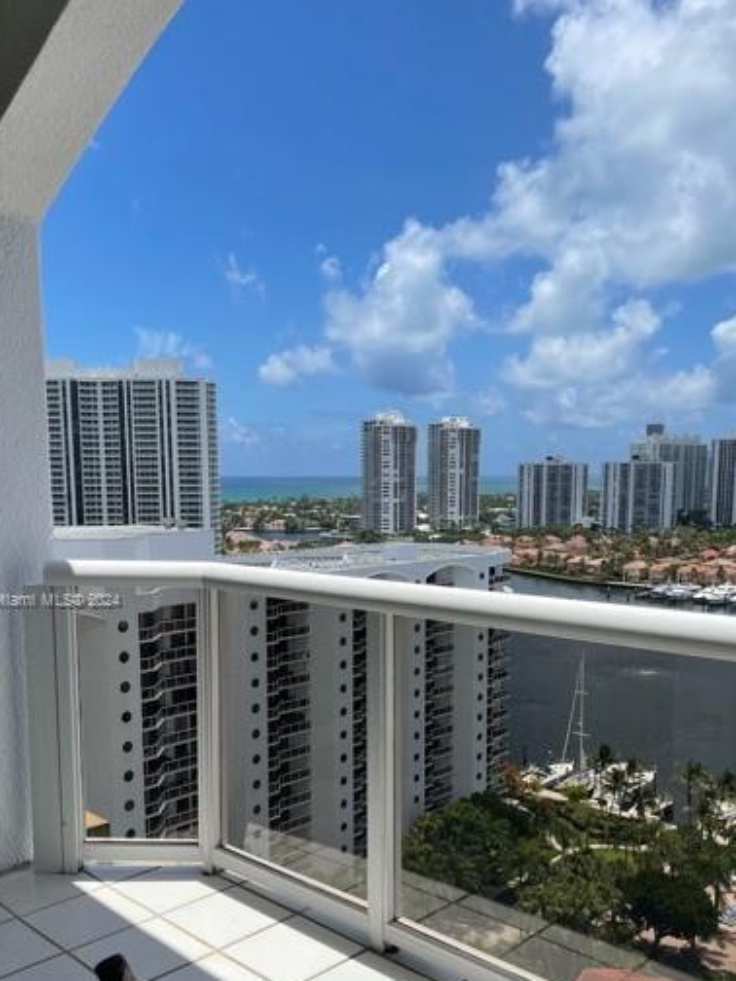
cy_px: 601
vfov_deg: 54.8
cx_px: 364
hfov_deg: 42.9
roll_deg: +0.3
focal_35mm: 33
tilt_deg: -8.0
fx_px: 936
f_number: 1.6
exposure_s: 1/7407
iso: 32
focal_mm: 5.1
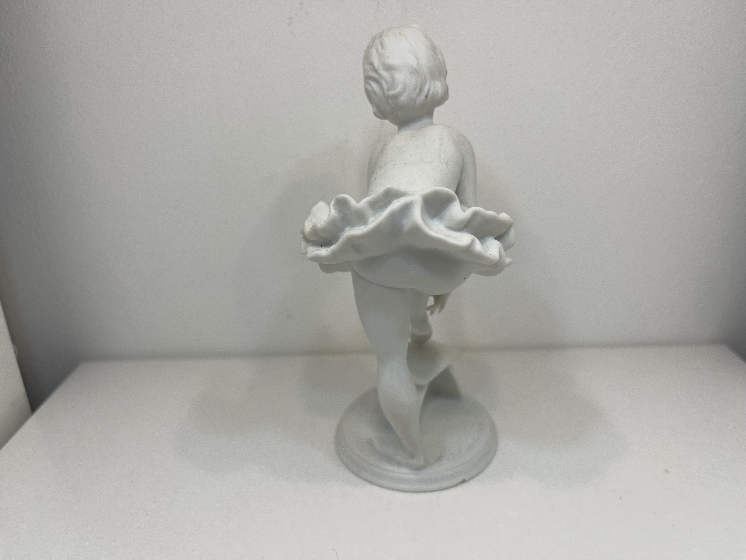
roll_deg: +1.0
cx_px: 373
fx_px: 539
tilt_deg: -22.6
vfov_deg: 54.9
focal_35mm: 25
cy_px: 280
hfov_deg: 69.4
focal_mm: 5.1
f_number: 1.6
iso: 32
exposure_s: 1/492
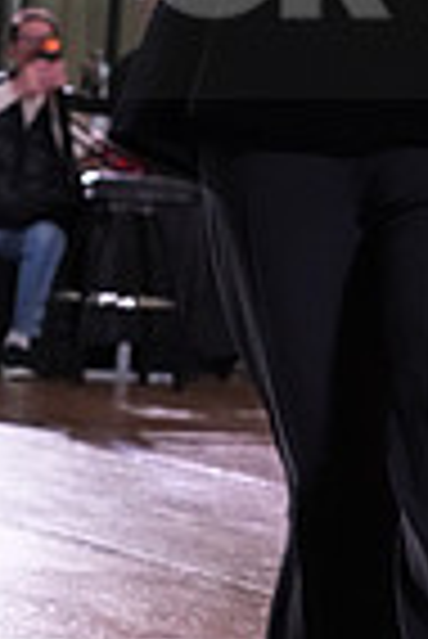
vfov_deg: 9.2
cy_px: -50
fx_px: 3931
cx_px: 710
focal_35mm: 221
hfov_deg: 6.1
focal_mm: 54
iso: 5000
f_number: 5.6
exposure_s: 1/320
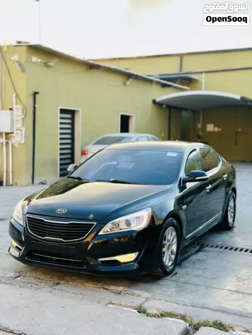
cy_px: 168
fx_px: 466
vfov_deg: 39.6
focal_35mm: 48
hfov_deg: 30.3
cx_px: 126
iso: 80
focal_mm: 6.86
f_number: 1.78
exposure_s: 1/412
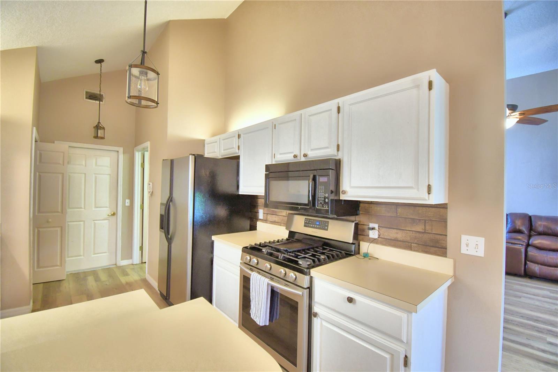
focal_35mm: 15
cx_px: 279
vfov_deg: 77.3
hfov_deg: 100.4
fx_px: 232
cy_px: 186
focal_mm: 10
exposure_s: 1/30
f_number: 4.5
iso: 900
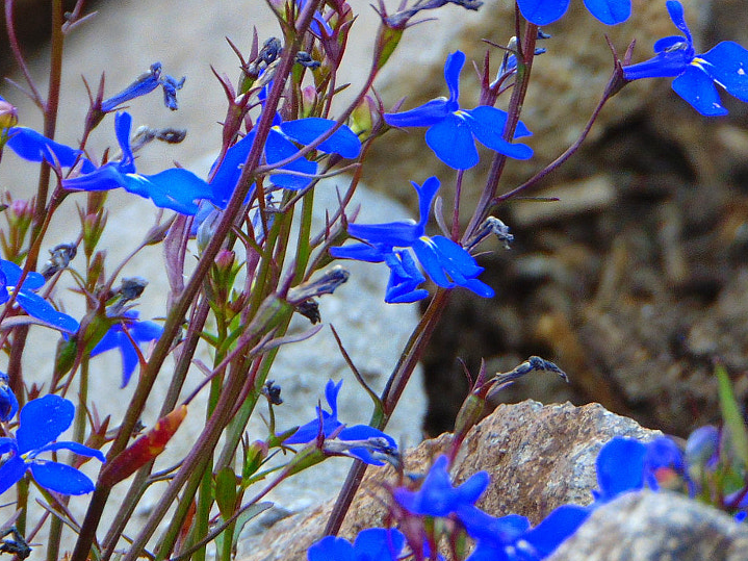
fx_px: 14756
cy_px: 24
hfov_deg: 2.9
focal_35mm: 683
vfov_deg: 2.2
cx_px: 1
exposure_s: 1/125
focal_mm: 55.1
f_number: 4.2
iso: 100
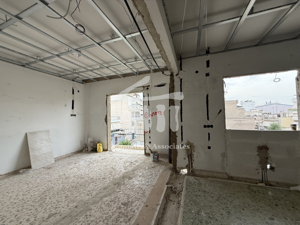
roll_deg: +1.2
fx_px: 121
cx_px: 150
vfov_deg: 85.7
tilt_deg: +1.4
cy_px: 112
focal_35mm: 14
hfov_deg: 102.1
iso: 64
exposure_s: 1/149
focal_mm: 2.22
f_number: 2.2
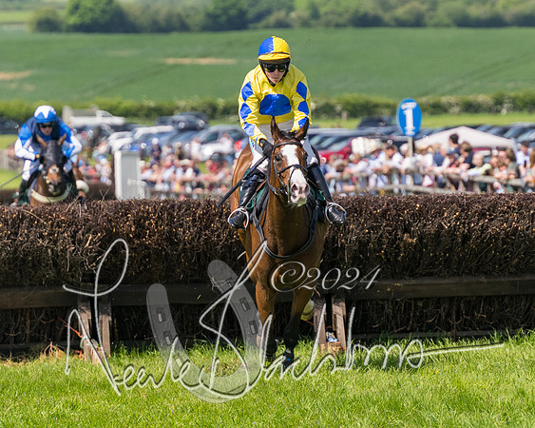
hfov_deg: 5.6
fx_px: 5435
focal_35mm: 343
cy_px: 188
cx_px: 309
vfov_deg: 4.5
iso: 400
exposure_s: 1/2500
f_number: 4
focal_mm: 155
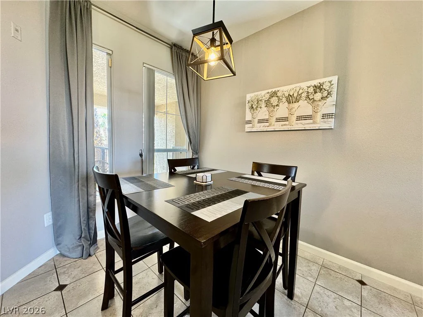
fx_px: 171
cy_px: 158
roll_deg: -1.7
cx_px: 212
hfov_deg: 102.1
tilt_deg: -4.5
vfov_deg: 85.7
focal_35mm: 14
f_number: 2.2
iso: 200
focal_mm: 2.22
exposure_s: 1/60
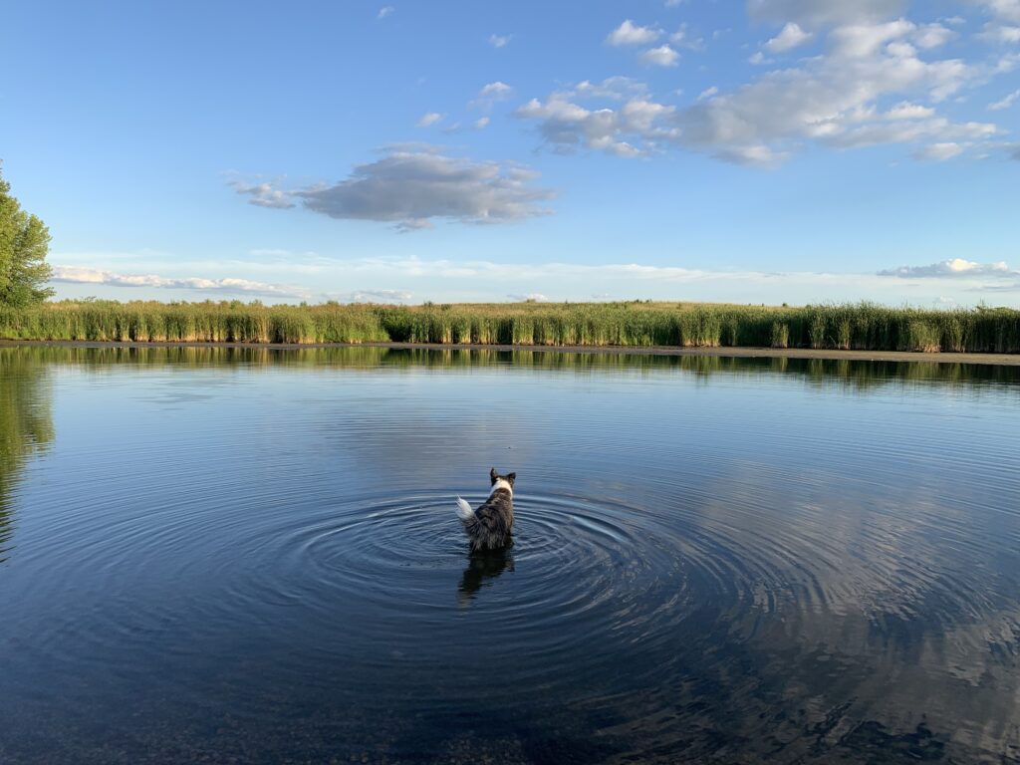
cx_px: 510
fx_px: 766
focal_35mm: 26
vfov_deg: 53.1
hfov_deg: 67.3
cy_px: 382
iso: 25
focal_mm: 4.25
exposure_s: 1/1001
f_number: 1.8
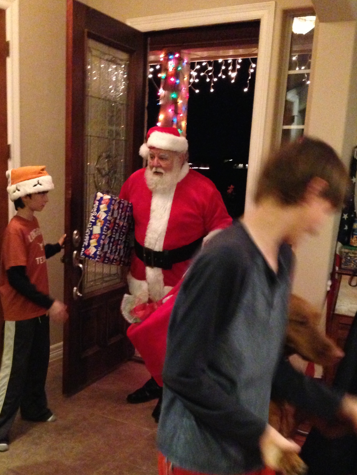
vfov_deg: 42.7
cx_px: 134
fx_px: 605
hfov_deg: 32.7
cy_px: 286
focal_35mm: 44
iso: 800
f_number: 2.4
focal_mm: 4.13
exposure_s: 1/15
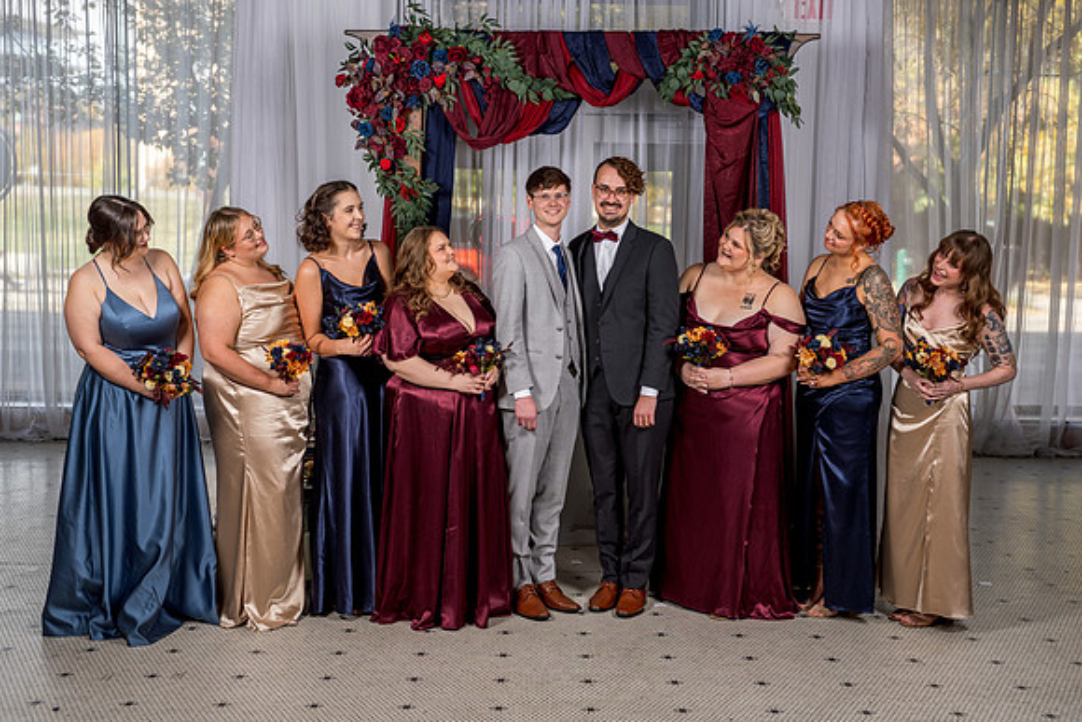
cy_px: 361
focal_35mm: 40
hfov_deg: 48.4
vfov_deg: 33.4
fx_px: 1202
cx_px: 541
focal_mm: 40
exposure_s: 1/160
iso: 100
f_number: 5
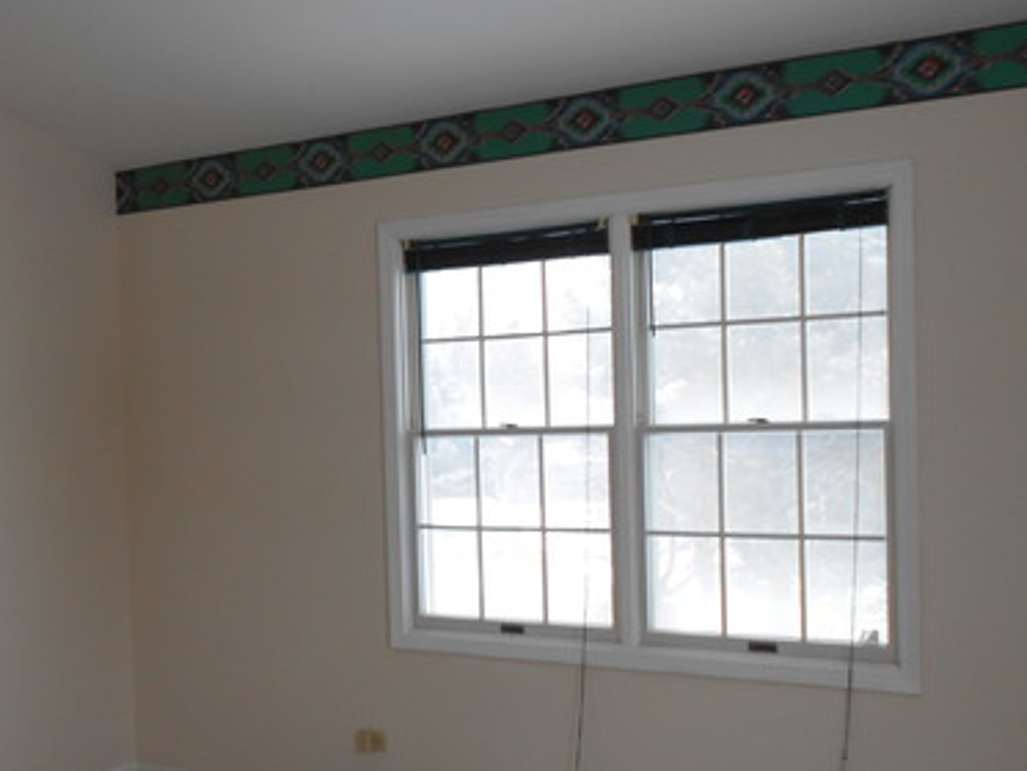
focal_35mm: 48
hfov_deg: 38.9
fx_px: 1425
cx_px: 297
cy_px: 474
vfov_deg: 30.2
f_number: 3.4
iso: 80
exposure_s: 1/30
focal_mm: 5.1
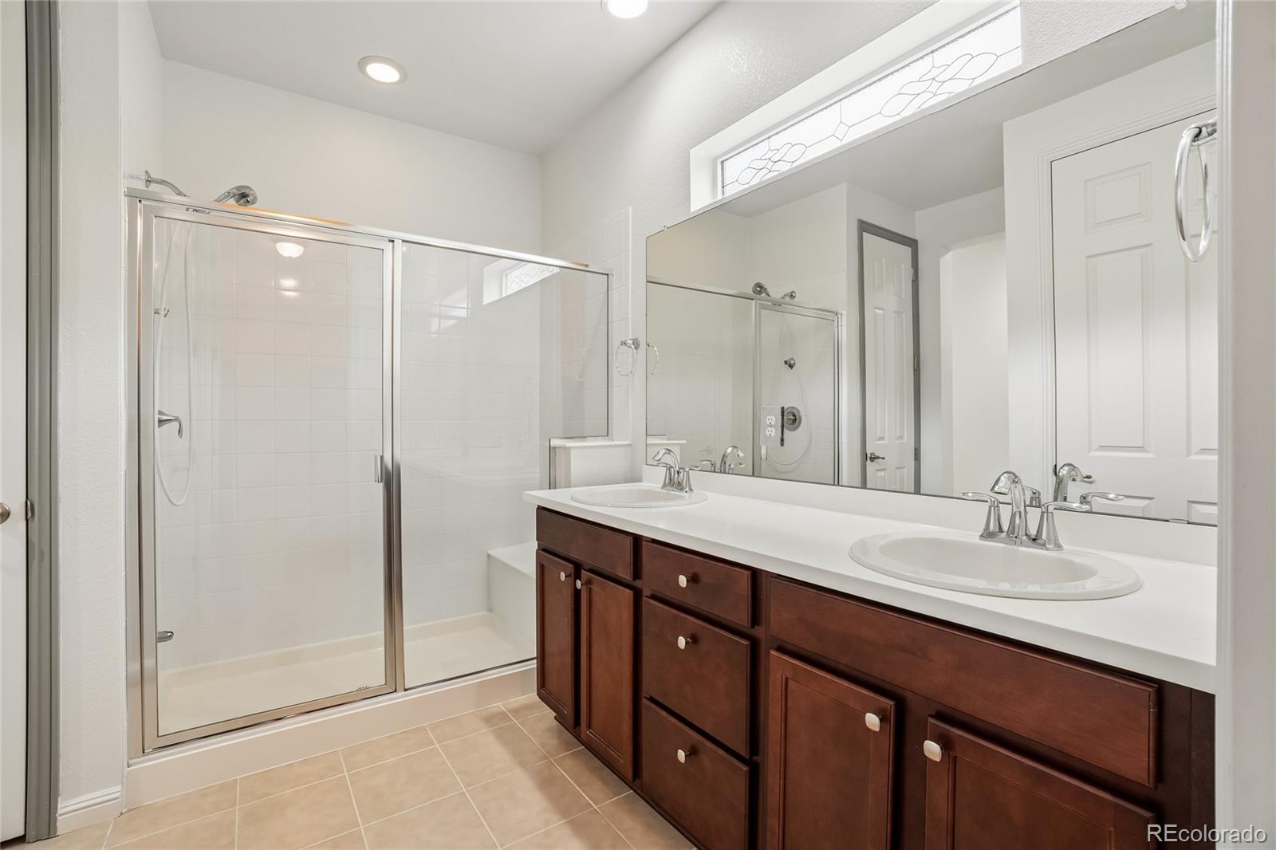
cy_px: 425
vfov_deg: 77.3
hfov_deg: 100.4
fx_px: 532
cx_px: 638
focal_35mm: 15
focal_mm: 10
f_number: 8
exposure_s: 1/25
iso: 400
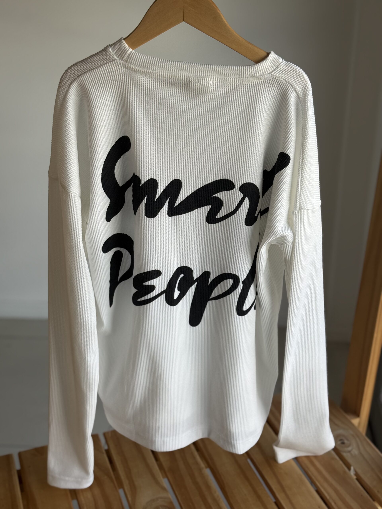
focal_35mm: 48
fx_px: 706
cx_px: 191
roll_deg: +0.0
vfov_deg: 39.7
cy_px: 254
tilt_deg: -24.1
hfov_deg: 30.3
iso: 64
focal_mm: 6.76
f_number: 1.78
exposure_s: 1/460
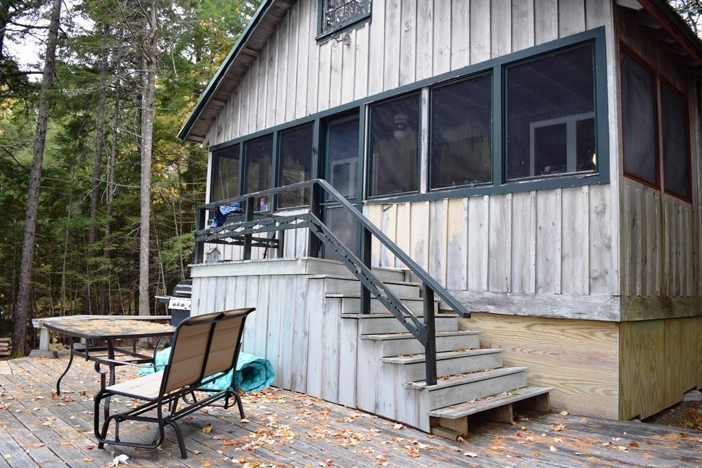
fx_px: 527
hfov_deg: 67.4
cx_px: 351
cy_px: 234
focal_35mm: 27
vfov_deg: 47.9
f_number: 5.6
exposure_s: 1/125
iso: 400
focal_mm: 18
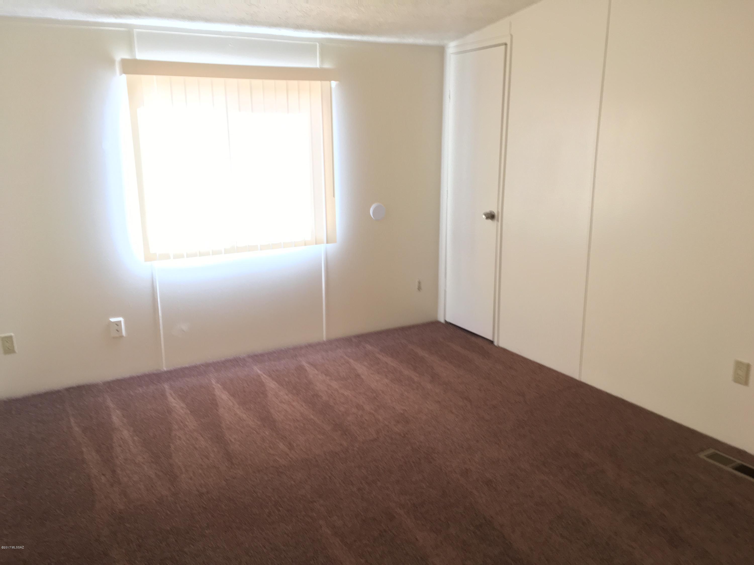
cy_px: 282
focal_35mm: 29
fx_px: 632
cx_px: 377
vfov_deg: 48.2
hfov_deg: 61.7
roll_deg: -0.9
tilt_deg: -13.5
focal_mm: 4.15
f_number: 2.2
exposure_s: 1/30
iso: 64
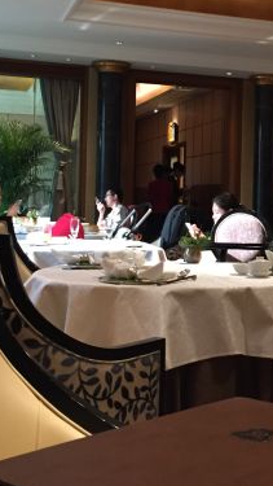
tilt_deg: +1.3
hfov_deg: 19.9
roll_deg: -1.9
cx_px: 257
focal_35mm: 59
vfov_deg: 35.3
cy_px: 191
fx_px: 759
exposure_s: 1/30
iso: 125
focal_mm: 4.15
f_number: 2.2
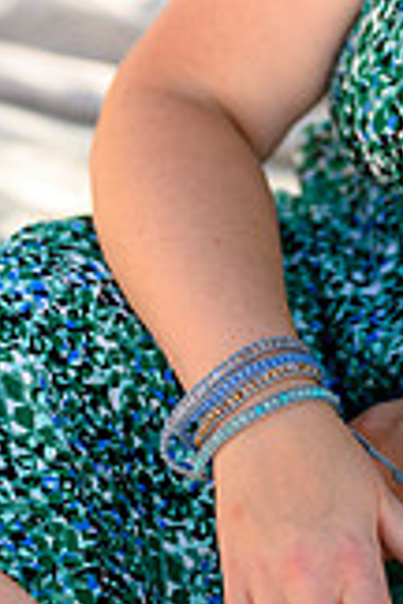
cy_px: -175
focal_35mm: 139
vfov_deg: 14.2
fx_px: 2334
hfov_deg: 9.8
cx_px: 450
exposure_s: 1/640
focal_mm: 50
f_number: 1.8
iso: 100
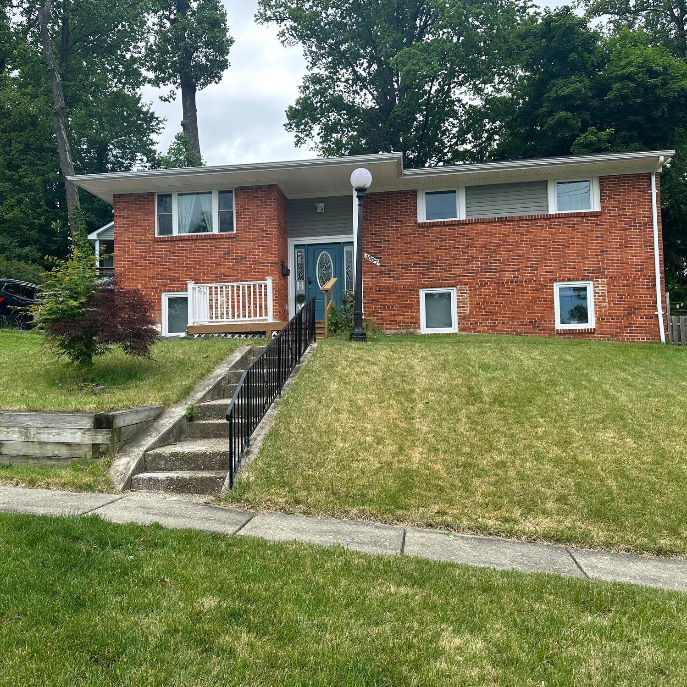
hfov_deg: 55.5
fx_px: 651
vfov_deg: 55.6
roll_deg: +3.7
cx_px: 300
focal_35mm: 29
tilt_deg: +3.8
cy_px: 344
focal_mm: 6.86
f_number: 1.78
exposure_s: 1/1321
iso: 80
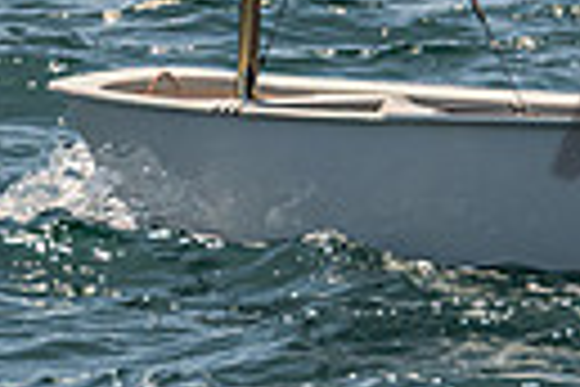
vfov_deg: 1.1
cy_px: -291
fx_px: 20556
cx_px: 486
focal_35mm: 1276
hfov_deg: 1.6
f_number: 8
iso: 250
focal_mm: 230
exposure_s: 1/1250
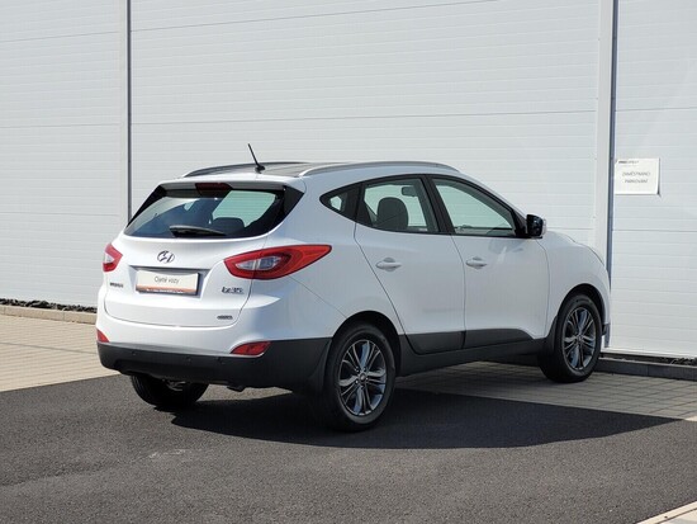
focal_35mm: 76
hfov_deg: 25.6
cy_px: 262
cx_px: 348
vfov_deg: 19.4
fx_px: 1531
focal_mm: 7.12
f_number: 2.4
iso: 25
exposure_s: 1/1170
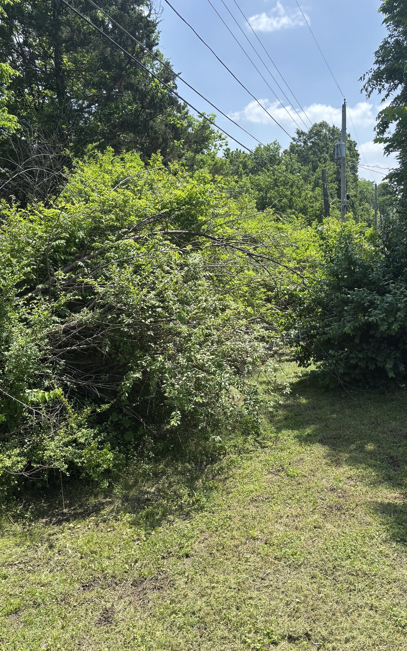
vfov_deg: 66.5
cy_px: 330
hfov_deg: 44.5
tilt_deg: -11.9
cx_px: 211
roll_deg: +1.2
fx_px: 497
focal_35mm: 28
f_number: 1.6
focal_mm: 5.96
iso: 50
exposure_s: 1/1381
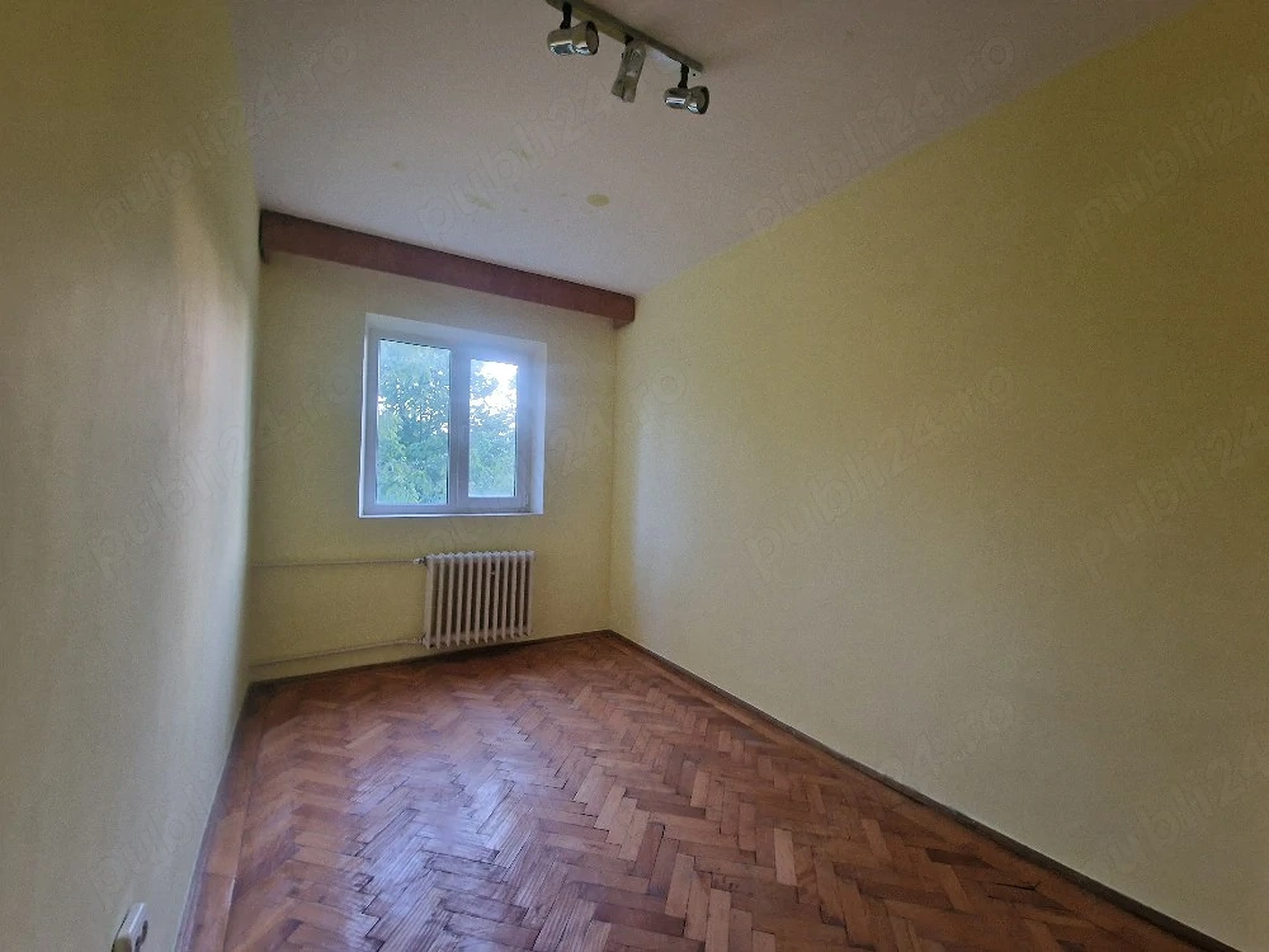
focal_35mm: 13
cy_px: 476
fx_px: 477
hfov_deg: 106.2
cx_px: 634
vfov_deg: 89.9
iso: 500
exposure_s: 1/33
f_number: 2.2
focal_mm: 2.2
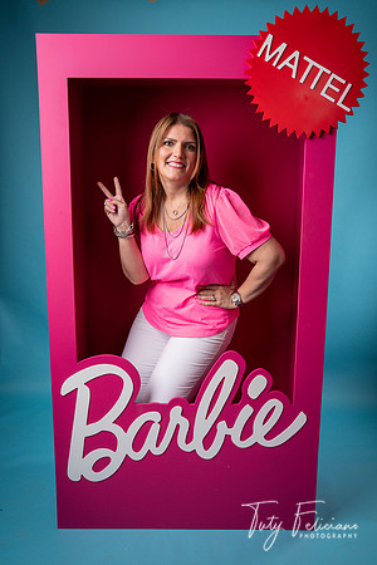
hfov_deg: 42.3
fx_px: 487
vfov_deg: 60.3
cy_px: 282
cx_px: 188
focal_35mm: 31
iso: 250
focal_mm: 31
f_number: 5.6
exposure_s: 1/160
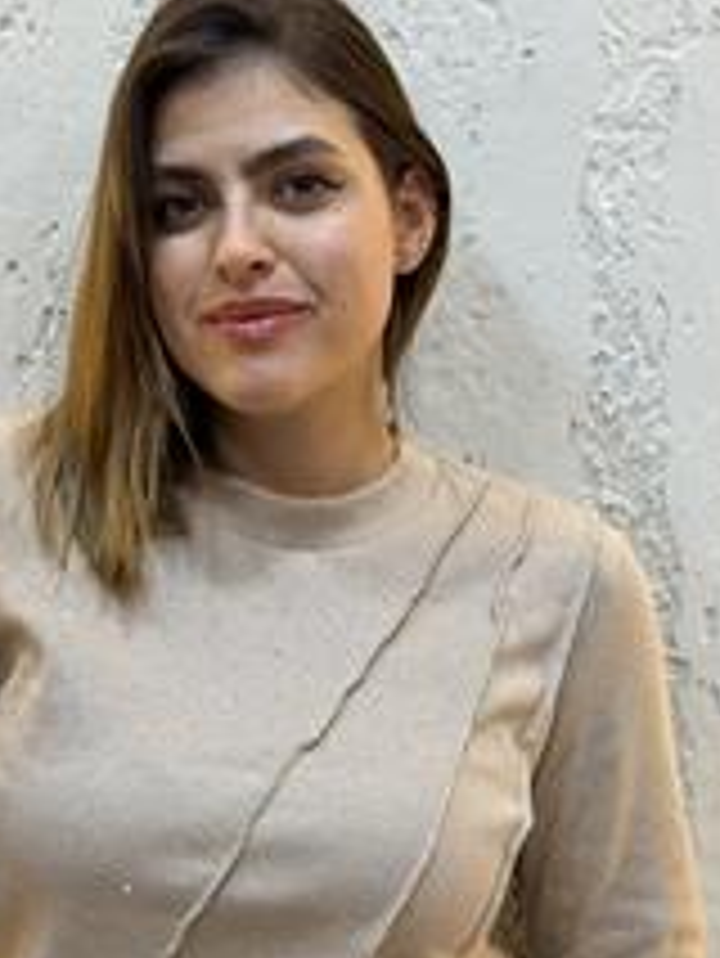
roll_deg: -1.5
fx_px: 2577
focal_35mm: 93
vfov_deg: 20.9
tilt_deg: -6.1
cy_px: 708
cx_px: 252
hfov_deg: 15.9
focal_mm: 6.76
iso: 64
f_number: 1.78
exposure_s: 1/100
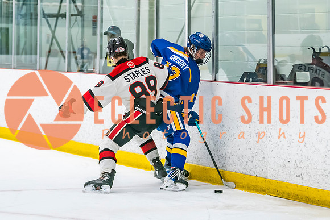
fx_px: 1530
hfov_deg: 12.3
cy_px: 99
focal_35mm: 167
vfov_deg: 8.2
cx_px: 152
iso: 2500
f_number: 2.8
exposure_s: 1/640
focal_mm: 80
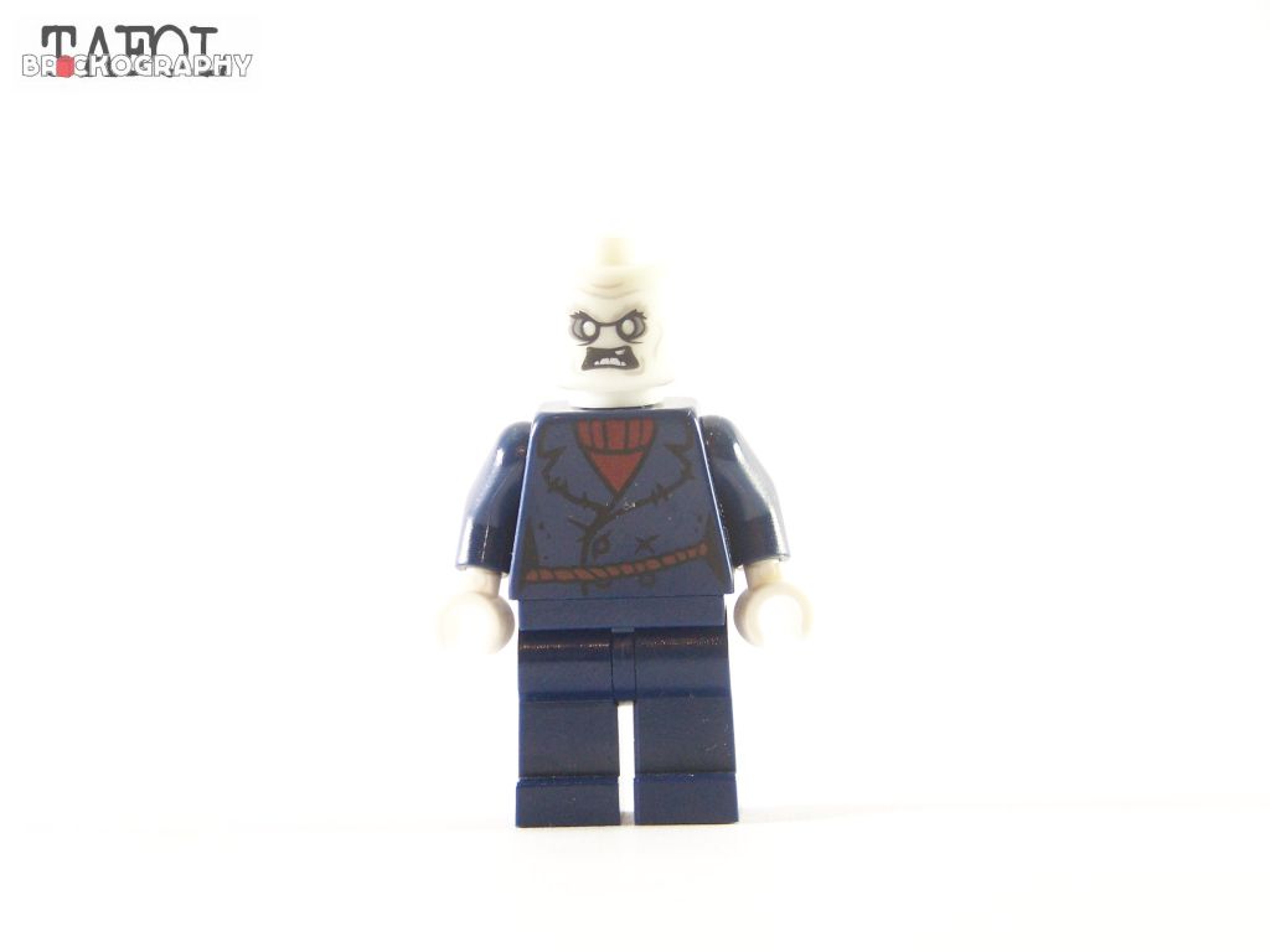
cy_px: 476
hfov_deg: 18.7
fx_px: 3852
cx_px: 635
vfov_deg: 14.1
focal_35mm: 105
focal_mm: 17.5
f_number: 3.2
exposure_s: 1/20
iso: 200
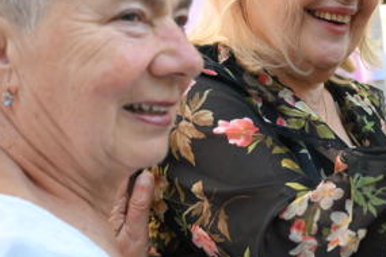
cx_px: 318
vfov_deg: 14.1
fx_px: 1040
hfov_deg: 20.7
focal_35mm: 97
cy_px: 77
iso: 1250
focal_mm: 40
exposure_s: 1/800
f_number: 4.5
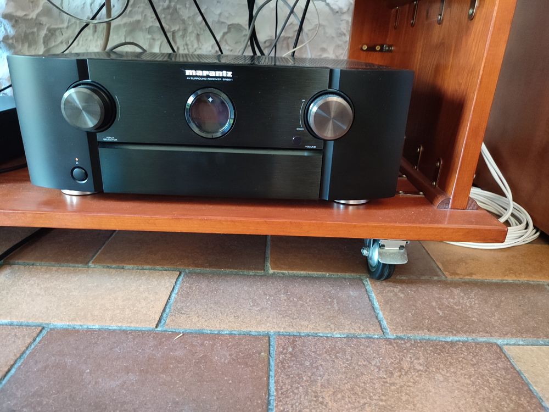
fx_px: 396
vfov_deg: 54.9
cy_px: 206
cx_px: 274
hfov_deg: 69.4
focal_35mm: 25
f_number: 1.9
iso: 3125
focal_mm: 6.04
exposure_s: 1/17
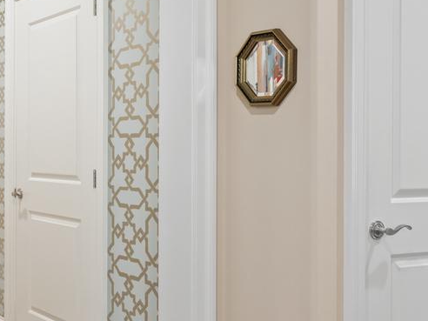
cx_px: -10
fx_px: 692
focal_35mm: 56
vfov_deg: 26.1
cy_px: 149
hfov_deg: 31.5
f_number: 6.3
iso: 400
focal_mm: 14
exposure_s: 1/3
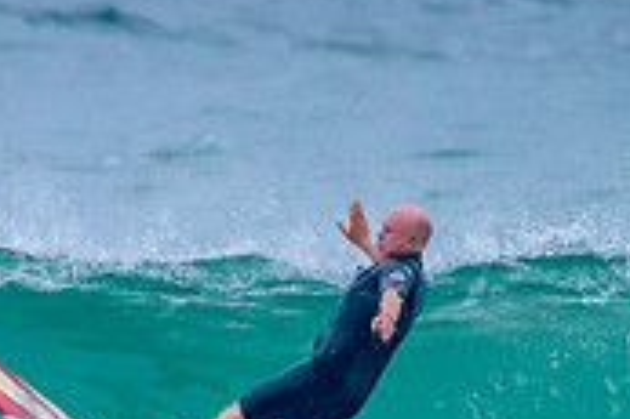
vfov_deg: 0.7
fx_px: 35945
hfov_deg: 1.0
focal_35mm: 2056
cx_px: 274
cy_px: 433
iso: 2000
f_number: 5.6
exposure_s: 1/2000
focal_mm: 500
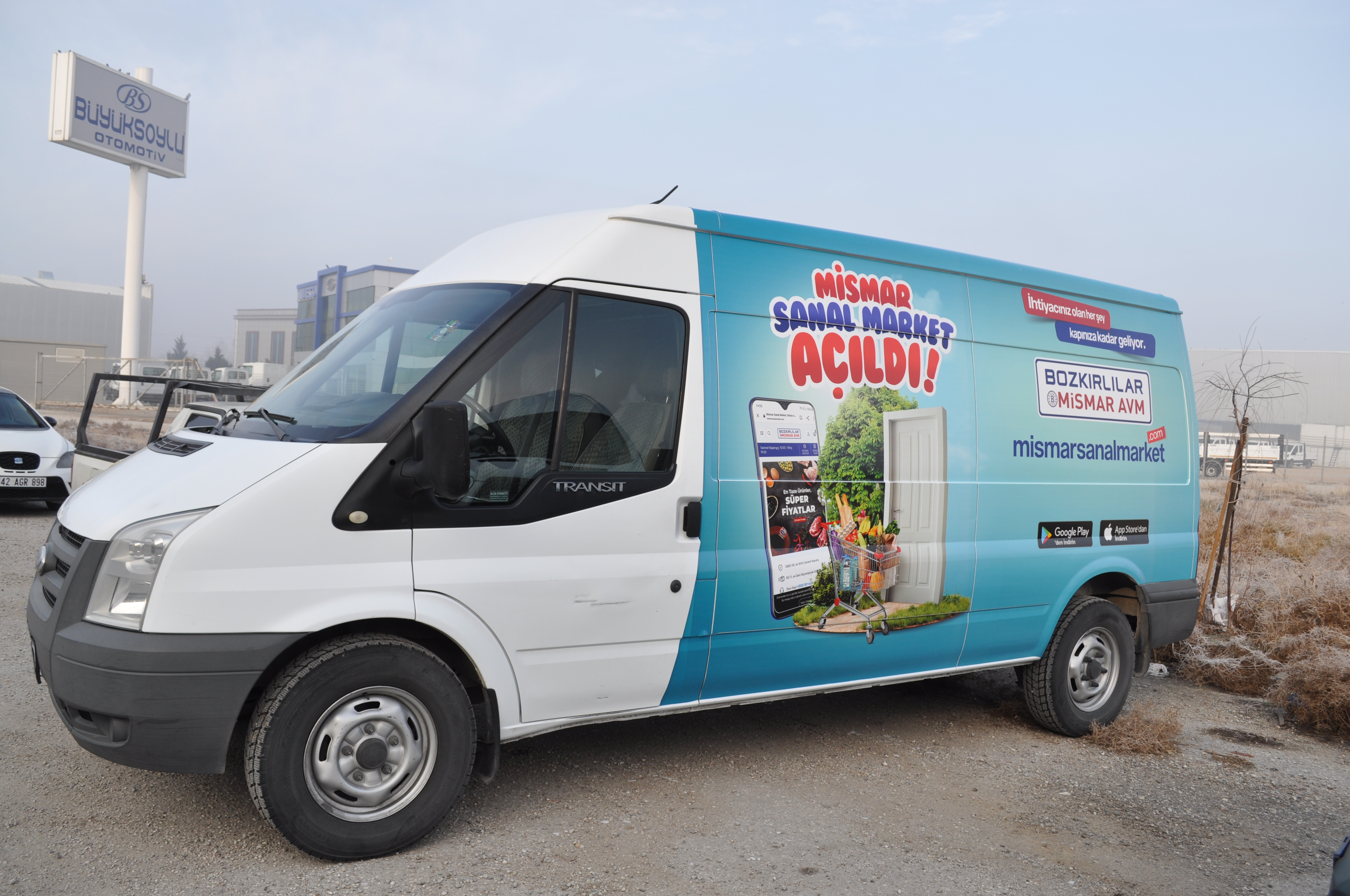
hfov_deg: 67.4
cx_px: 675
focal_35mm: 27
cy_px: 448
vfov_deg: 47.8
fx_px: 1011
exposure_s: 1/250
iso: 200
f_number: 8
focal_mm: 18
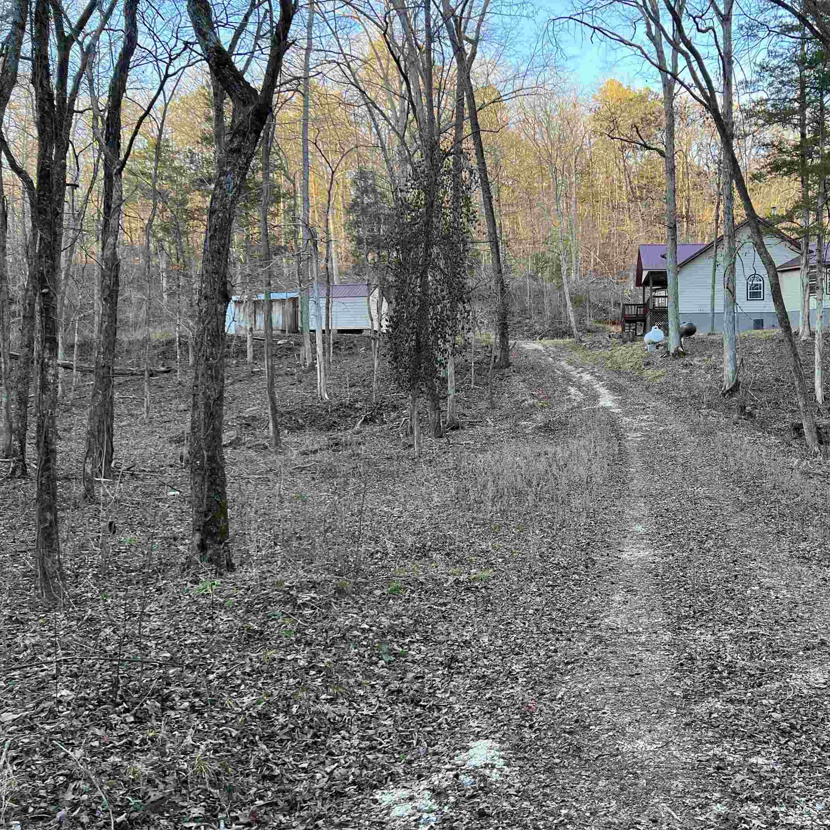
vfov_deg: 49.7
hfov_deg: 48.7
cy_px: 401
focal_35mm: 33
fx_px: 895
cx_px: 568
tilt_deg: +0.3
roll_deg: +0.6
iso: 64
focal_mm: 5.7
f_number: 1.5
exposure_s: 1/135
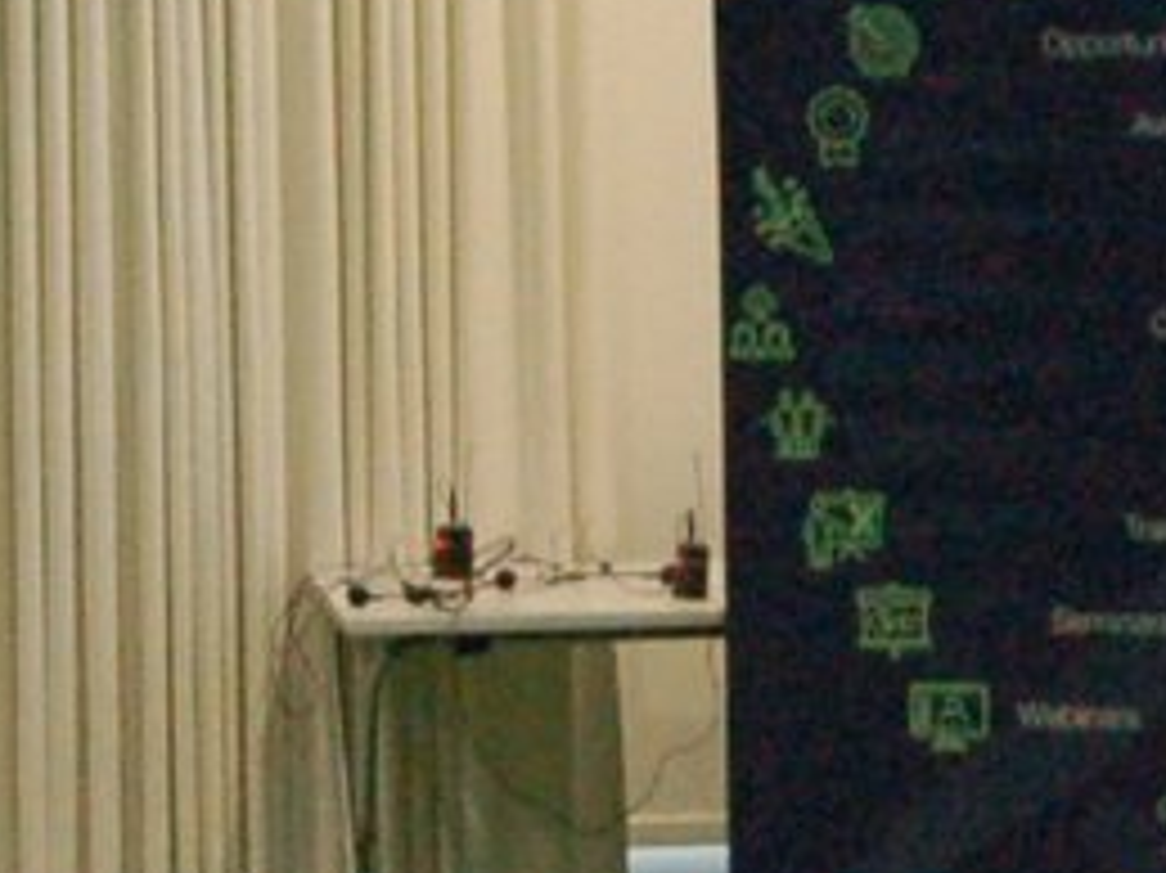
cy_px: 549
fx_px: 10124
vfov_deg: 4.9
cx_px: 1157
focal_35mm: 301
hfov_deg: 6.6
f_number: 4
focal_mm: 27
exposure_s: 1/125
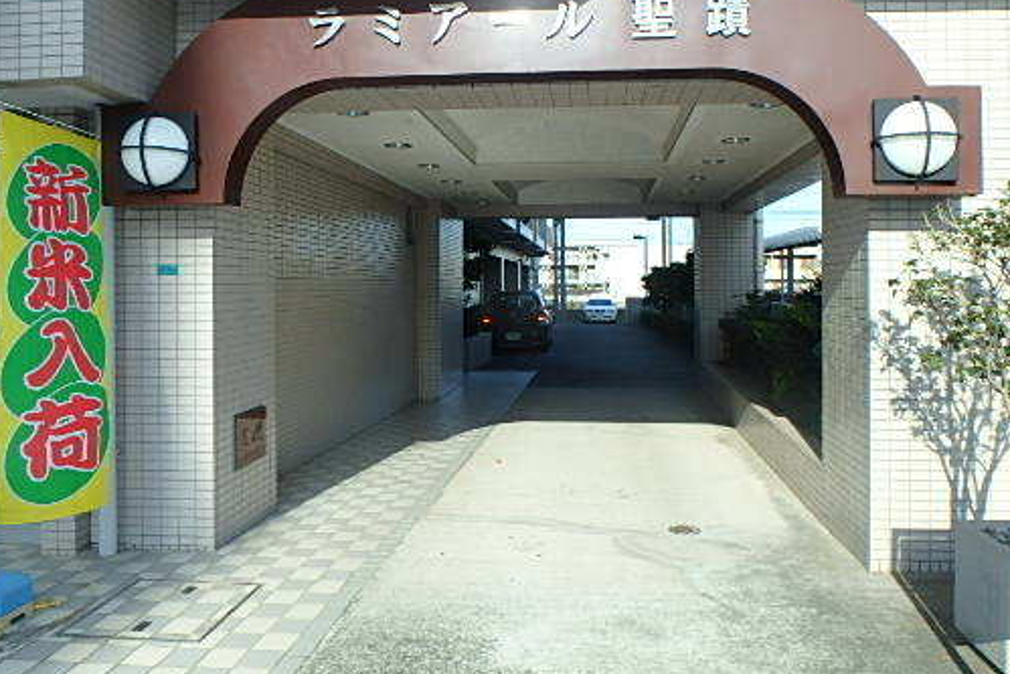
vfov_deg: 46.3
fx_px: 786
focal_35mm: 28
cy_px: 293
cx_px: 540
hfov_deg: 65.4
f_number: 3.5
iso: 125
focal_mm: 3.7
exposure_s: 1/640
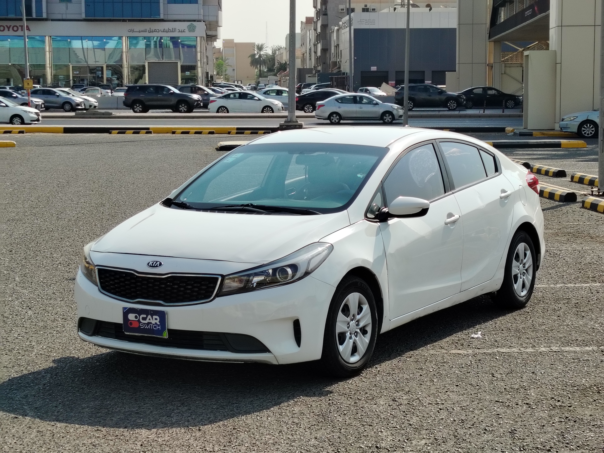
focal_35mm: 71
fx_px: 1239
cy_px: 226
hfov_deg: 27.4
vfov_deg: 20.7
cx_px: 302
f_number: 1.75
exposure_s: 1/990
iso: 100
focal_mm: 5.25
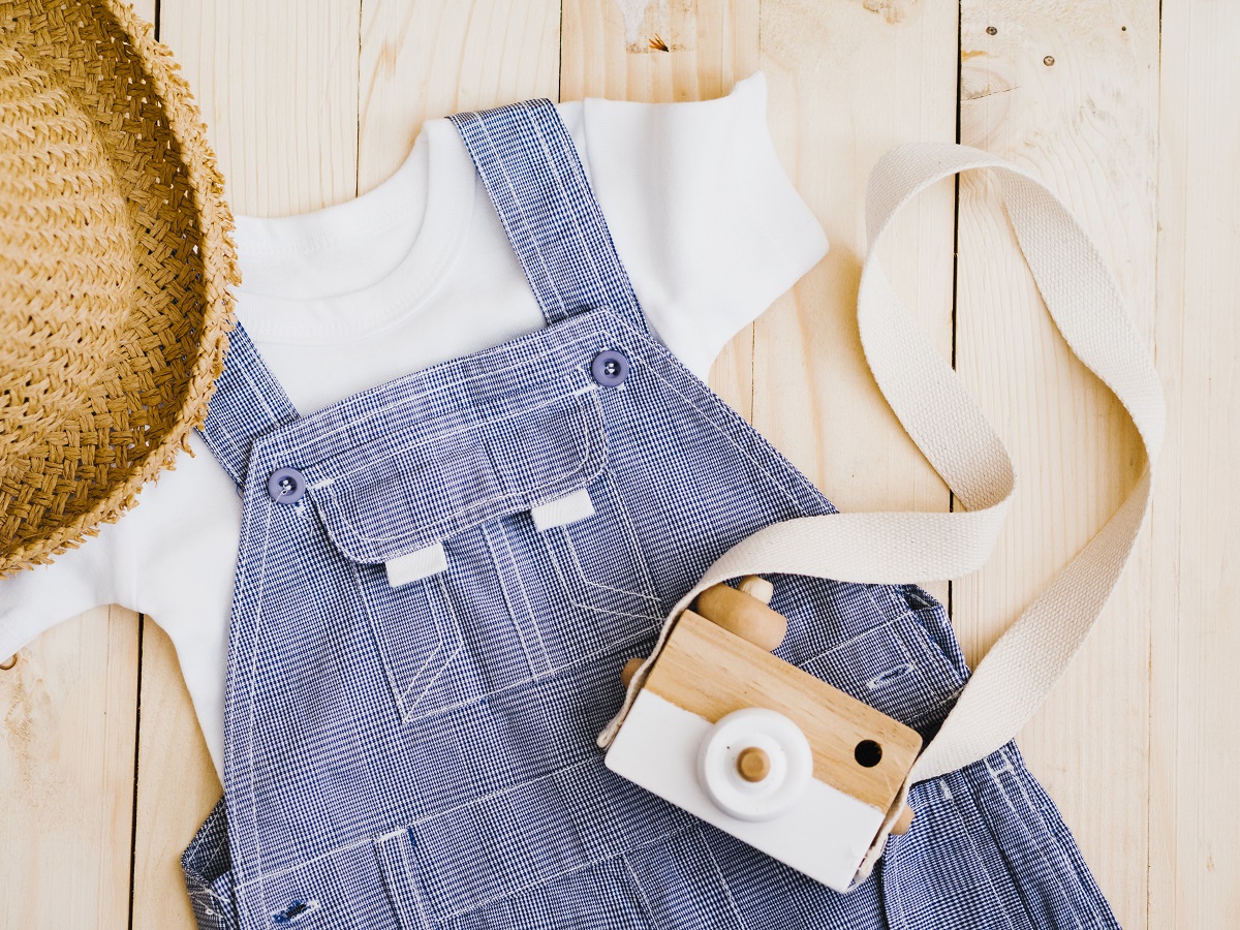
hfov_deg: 21.8
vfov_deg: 16.4
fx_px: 3224
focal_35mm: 90
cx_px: 620
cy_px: 465
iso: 320
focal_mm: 45
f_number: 2.2
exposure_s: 1/160
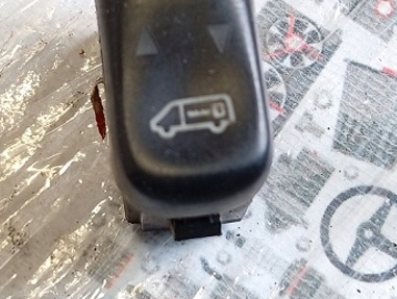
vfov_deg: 16.9
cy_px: 68
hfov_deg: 22.4
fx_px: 999
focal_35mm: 87
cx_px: 232
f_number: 1.8
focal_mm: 3.96
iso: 169
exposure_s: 1/33.3
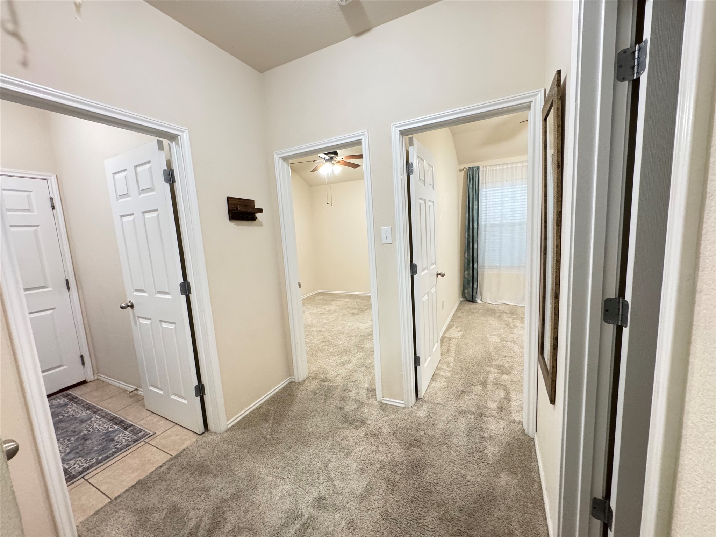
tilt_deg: -7.7
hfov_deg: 102.1
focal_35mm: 14
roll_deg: +3.1
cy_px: 268
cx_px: 358
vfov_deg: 85.7
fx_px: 290
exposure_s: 1/60
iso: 640
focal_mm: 2.22
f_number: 2.2
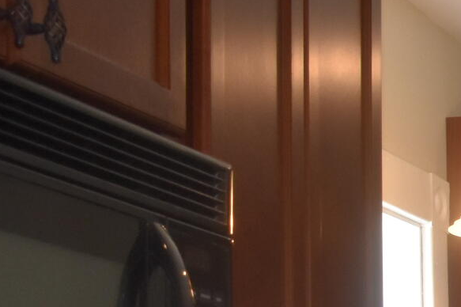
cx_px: 903
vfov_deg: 9.2
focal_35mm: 139
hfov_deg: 13.0
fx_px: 1779
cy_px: 623
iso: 800
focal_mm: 18
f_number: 4
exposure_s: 1/200
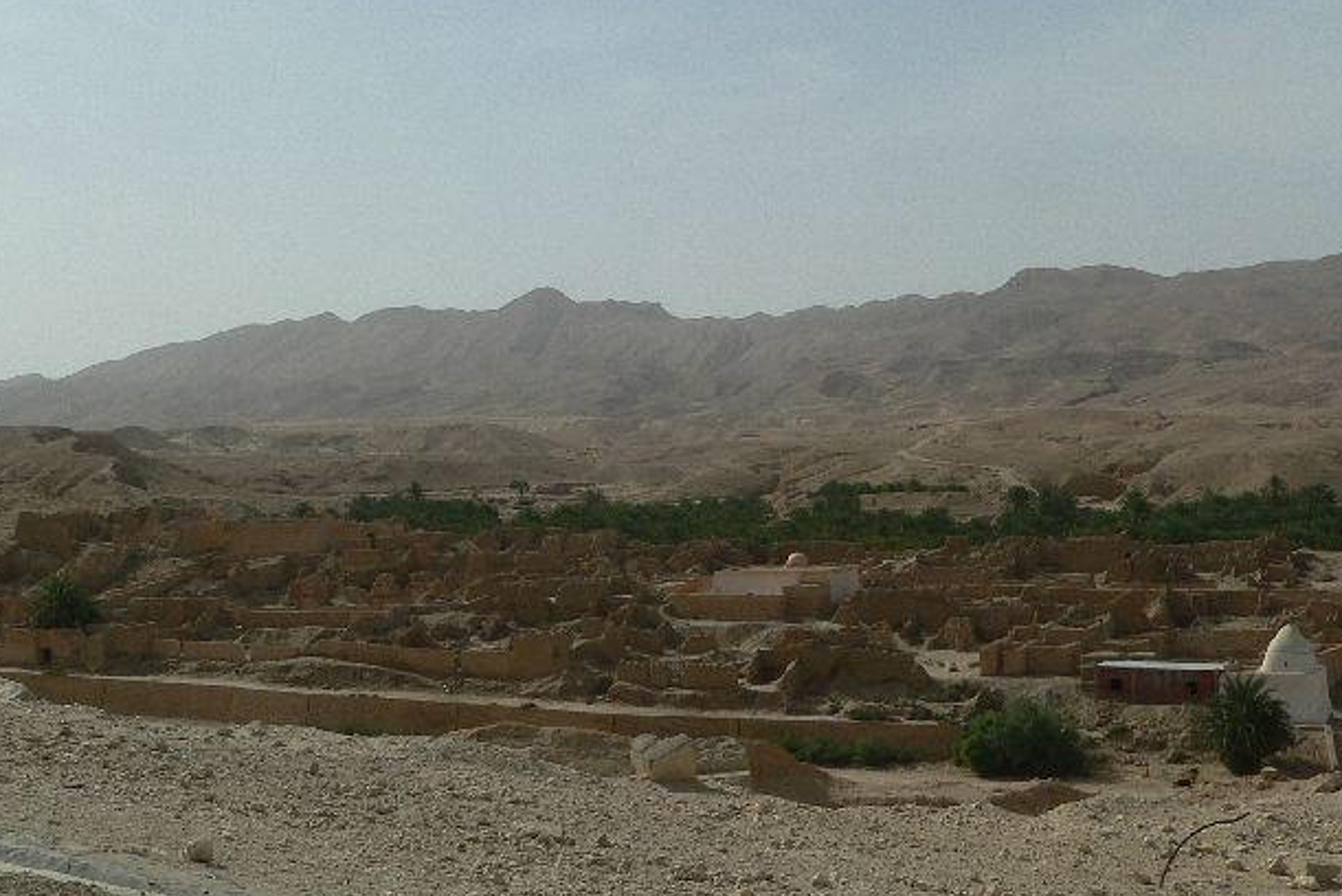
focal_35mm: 49
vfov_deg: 27.5
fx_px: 1827
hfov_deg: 40.3
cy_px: 387
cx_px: 619
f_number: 5.6
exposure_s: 1/800
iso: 80
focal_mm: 6
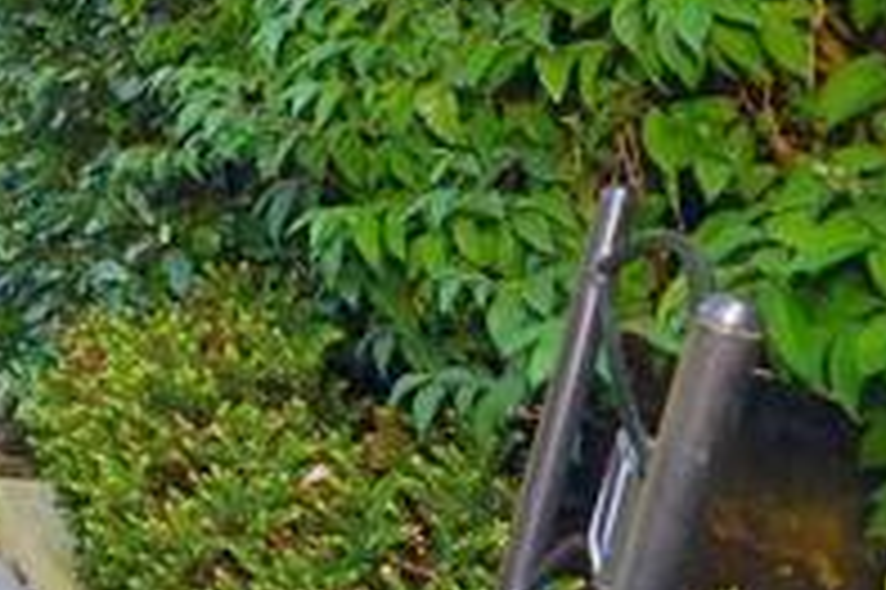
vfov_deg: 25.8
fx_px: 1229
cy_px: 20
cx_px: -576
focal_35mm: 50
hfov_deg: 24.8
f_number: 9
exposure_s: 1/100
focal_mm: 10
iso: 200
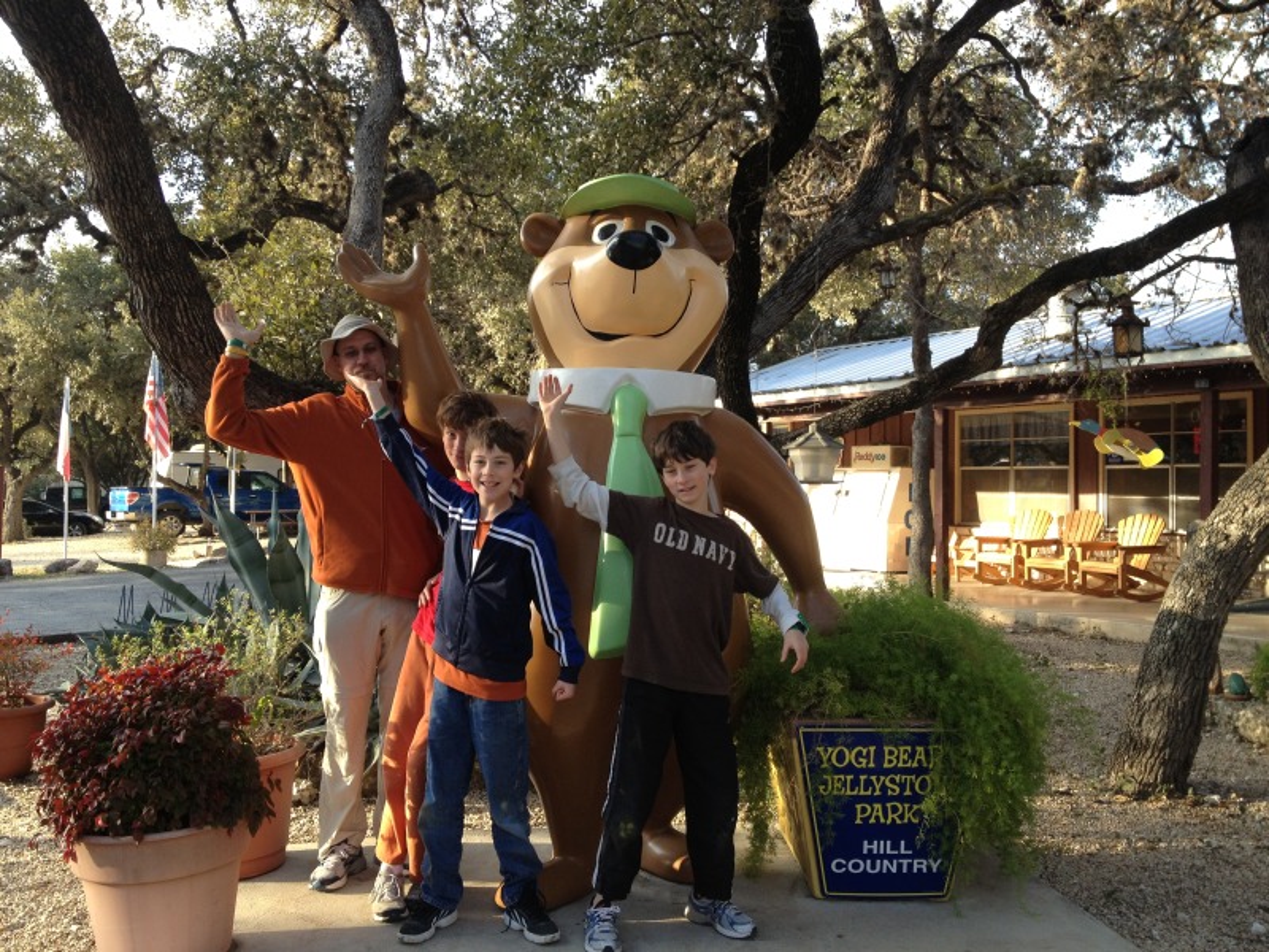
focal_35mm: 35
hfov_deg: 52.6
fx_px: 1283
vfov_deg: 40.7
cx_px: 634
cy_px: 476
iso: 50
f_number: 2.4
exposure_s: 1/164
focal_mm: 4.28
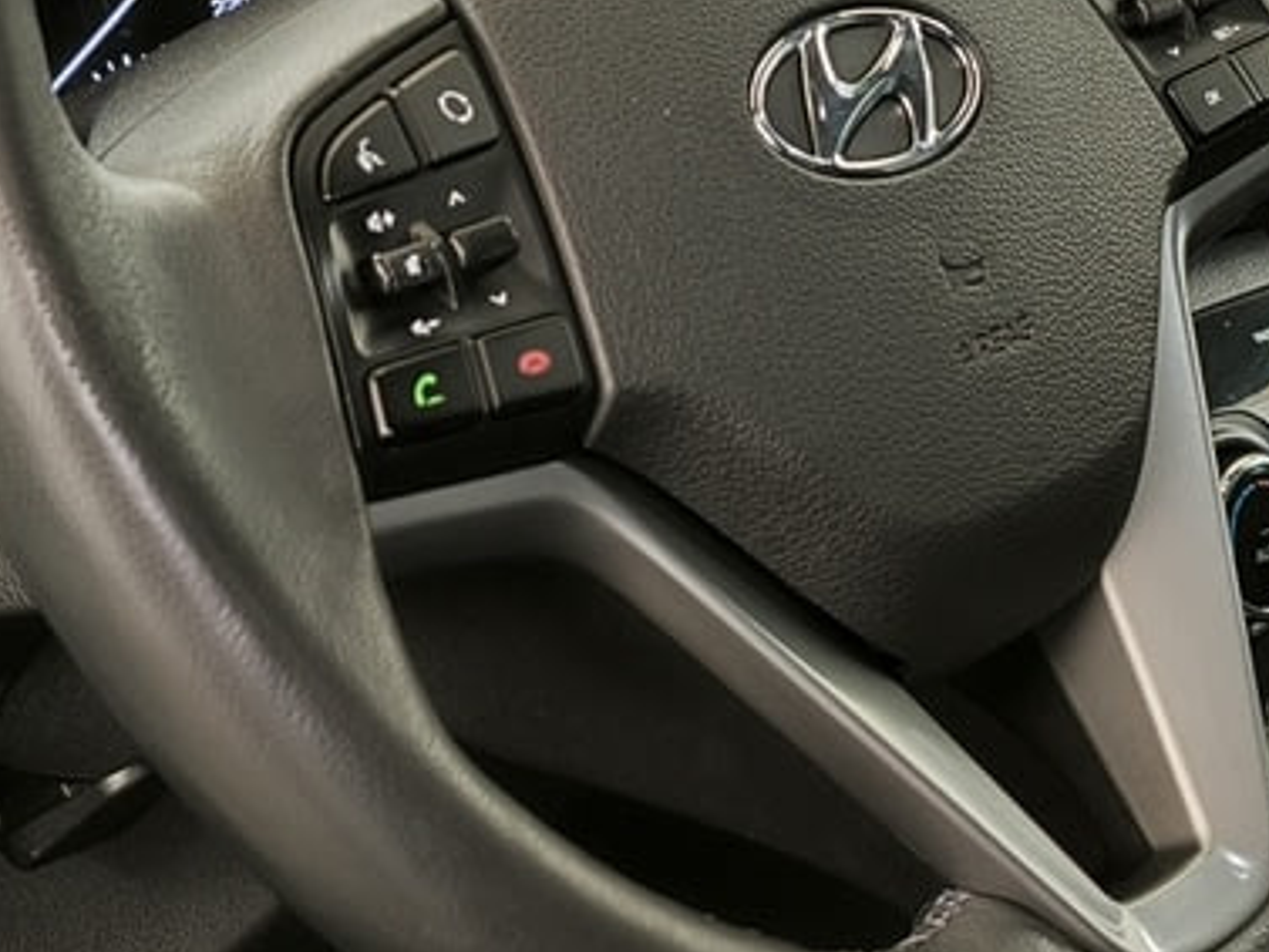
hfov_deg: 21.1
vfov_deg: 15.8
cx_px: 680
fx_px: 3410
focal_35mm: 93
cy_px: 183
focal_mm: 6.92
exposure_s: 1/33.3
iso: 320
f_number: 1.9
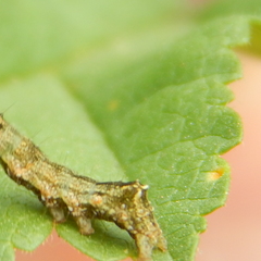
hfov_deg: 3.1
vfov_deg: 3.1
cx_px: -115
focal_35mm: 572
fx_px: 4879
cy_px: 190
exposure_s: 1/160
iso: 125
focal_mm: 32.8
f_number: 5.3
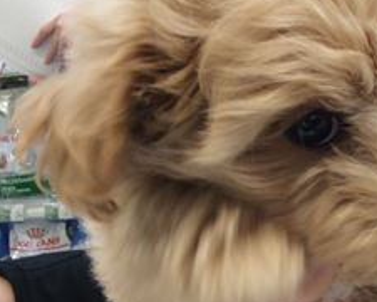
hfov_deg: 21.1
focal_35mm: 83
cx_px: 473
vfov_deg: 18.4
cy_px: 203
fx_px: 926
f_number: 2.4
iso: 50
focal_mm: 3.3
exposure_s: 1/24
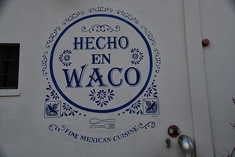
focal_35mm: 39
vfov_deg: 34.2
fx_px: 255
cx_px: 118
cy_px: 78
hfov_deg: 49.5
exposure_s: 1/250
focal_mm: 26
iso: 200
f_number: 6.3
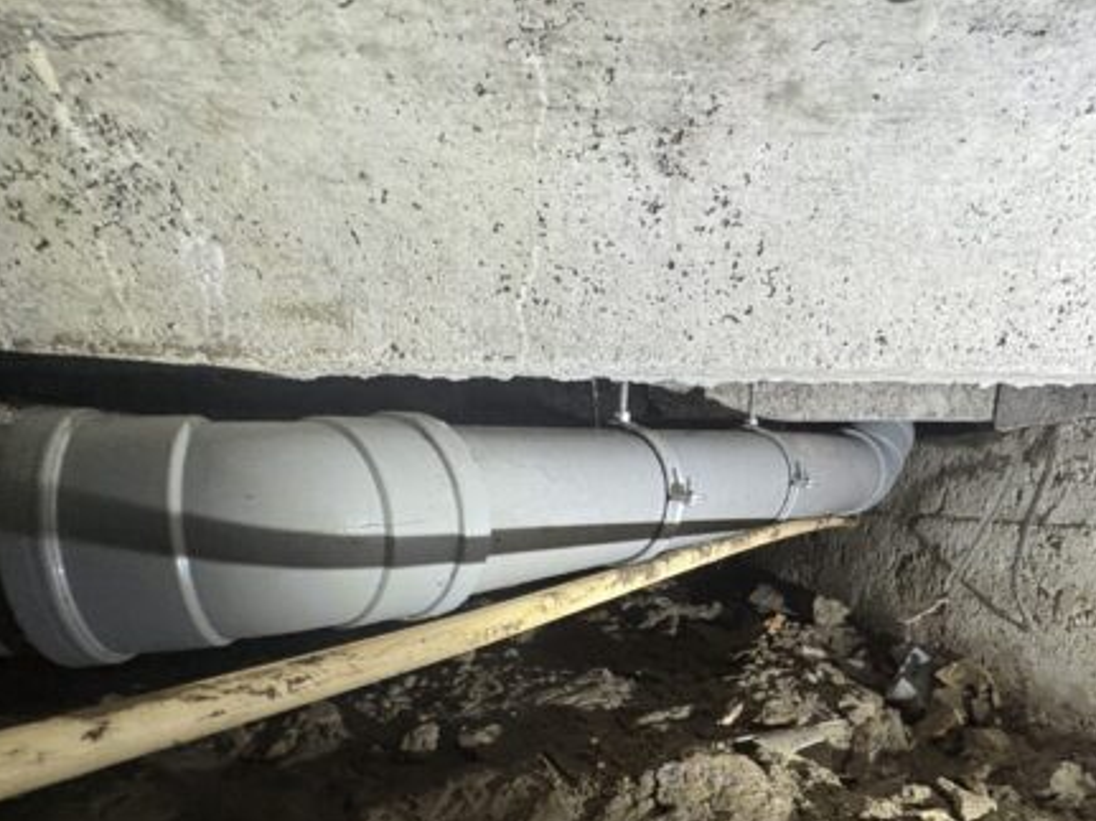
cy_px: 580
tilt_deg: -5.8
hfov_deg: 65.9
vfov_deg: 51.5
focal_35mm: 26
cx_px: 709
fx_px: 823
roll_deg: +1.4
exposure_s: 1/49
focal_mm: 2.22
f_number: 2.2
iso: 500
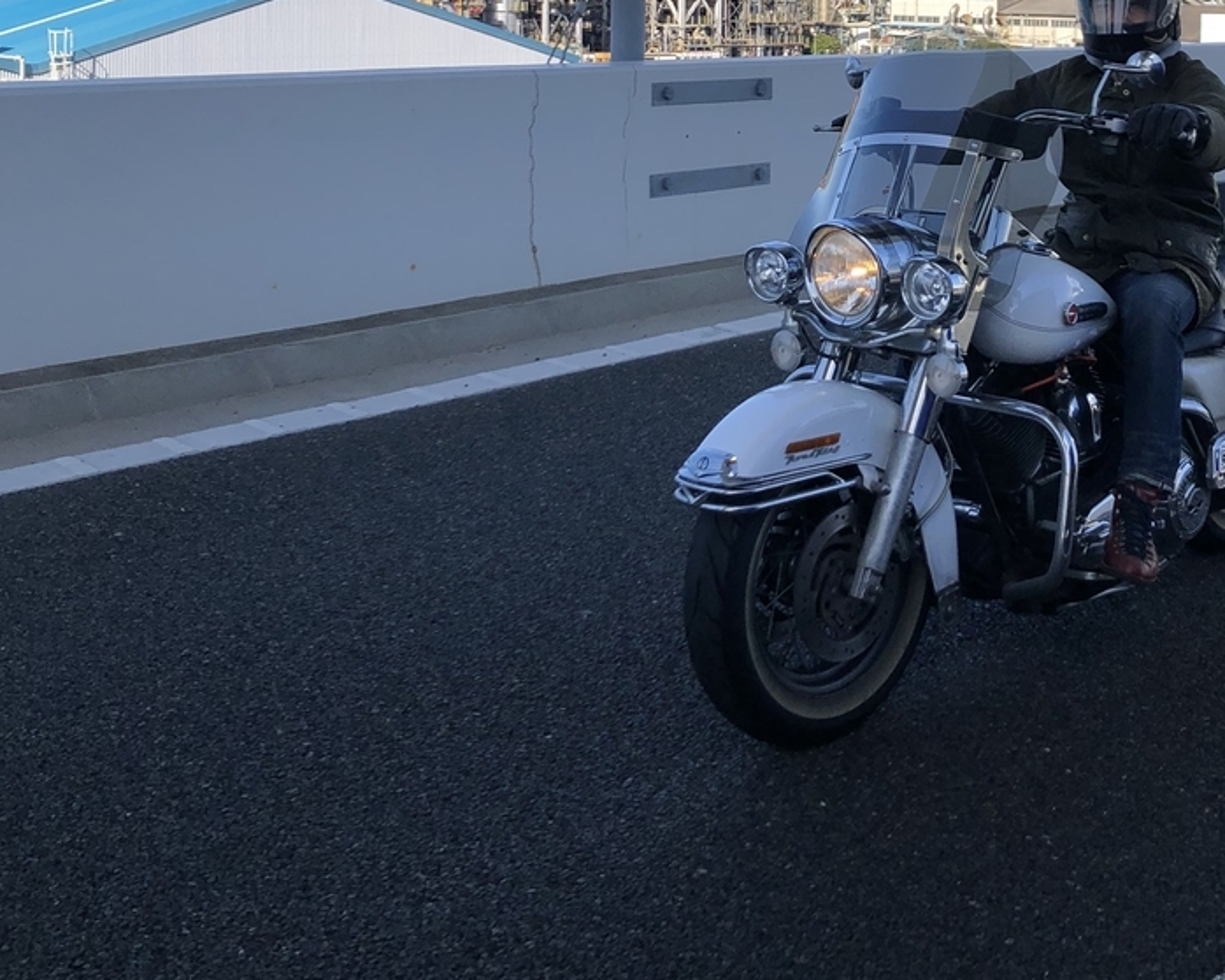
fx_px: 1704
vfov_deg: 30.8
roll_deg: -0.4
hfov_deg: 39.3
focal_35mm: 47
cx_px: 762
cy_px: 126
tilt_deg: +1.9
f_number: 1.8
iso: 20
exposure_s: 1/1453
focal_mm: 3.99
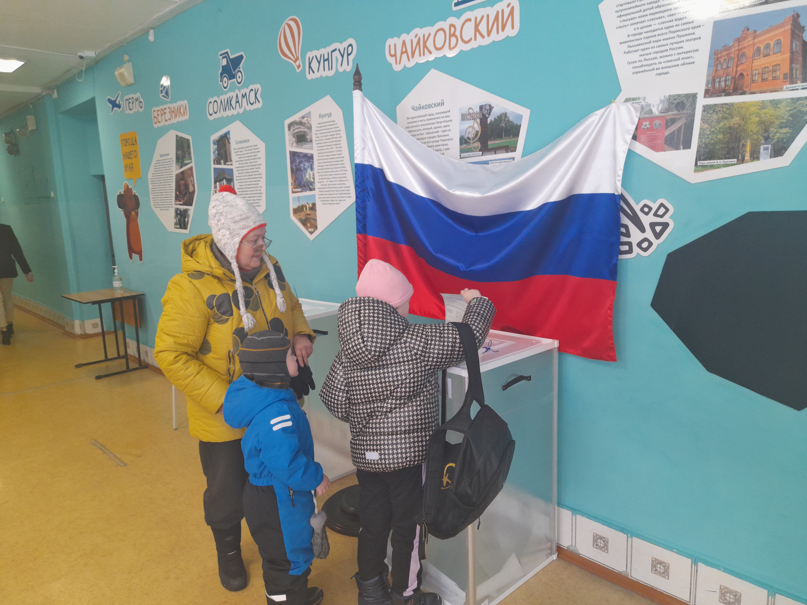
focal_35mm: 25
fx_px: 583
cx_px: 404
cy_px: 302
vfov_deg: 54.9
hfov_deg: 69.4
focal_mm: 4.6
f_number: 2
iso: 160
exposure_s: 1/50
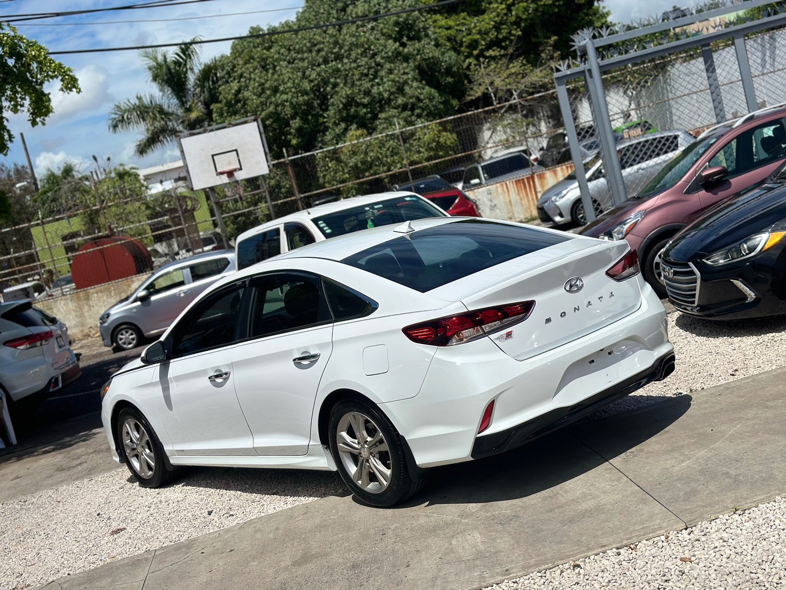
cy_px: 295
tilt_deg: -4.5
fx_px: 1090
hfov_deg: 39.7
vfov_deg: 30.3
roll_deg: +13.7
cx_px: 393
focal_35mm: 48
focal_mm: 6.86
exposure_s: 1/13699
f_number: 1.78
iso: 100
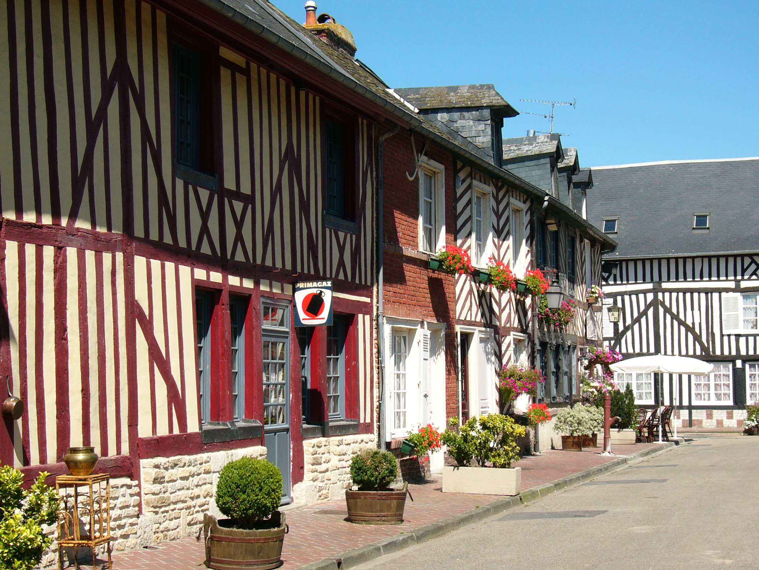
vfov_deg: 24.4
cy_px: 285
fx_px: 1316
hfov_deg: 32.2
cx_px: 380
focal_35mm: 60
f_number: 10.4
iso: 50
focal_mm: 10
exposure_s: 1/60
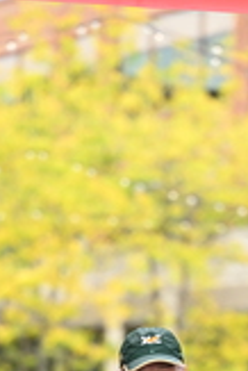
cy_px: 517
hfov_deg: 3.7
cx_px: 192
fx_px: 3836
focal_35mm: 372
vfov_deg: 5.5
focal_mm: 110
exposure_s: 1/1600
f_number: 2.8
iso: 800
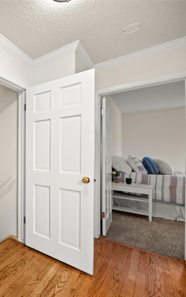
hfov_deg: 45.1
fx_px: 154
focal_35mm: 19
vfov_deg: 88.0
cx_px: -23
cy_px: 153
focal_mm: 12
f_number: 11
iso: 400
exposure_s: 1/4
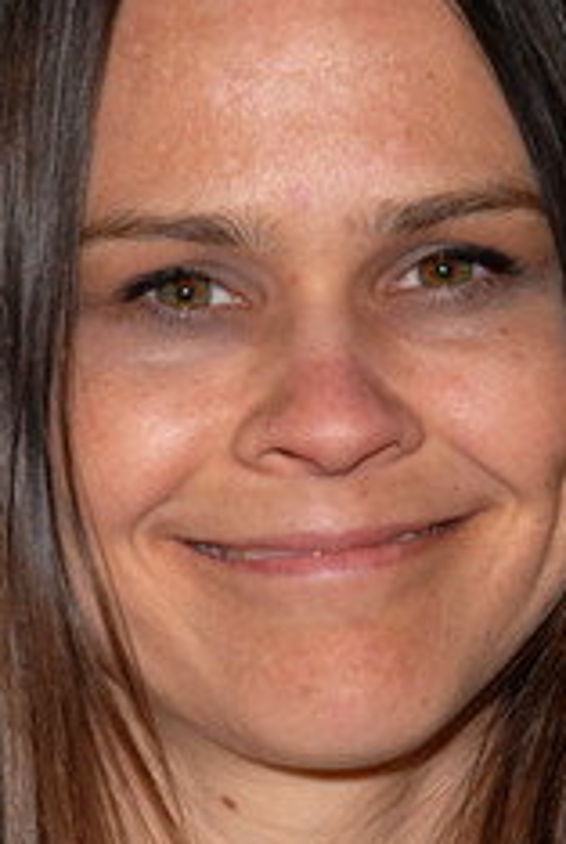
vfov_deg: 7.5
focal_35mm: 273
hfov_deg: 5.1
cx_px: 274
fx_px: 6408
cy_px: 429
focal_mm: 95
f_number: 8
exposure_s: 1/250
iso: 400
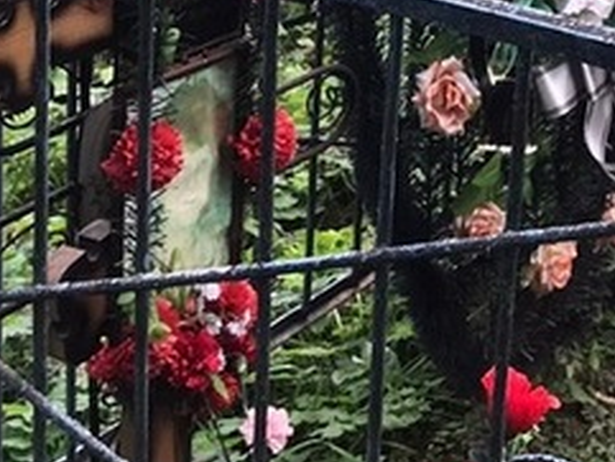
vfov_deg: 12.0
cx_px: 783
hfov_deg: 15.8
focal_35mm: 119
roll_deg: -6.9
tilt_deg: -16.0
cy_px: -199
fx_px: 2115
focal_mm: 3.99
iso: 25
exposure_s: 1/100
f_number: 1.8
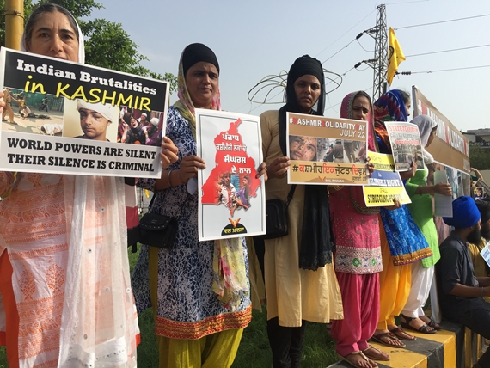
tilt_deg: +1.8
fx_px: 411
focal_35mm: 29
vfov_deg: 48.3
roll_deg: -1.9
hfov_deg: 61.6
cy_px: 184
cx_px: 245
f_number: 2.2
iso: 32
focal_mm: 4.15
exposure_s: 1/1980
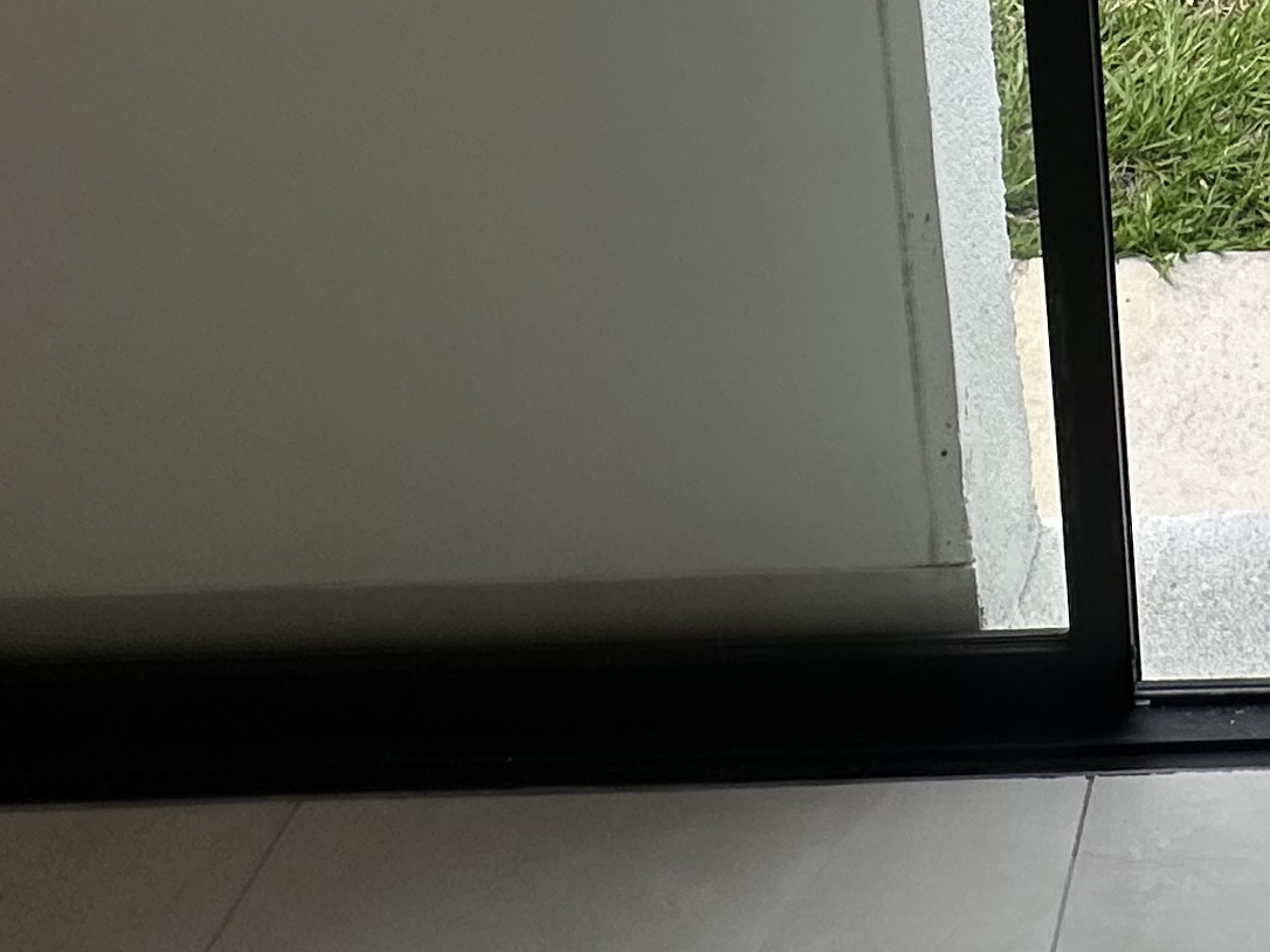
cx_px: 1569
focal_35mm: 52
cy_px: -779
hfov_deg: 30.5
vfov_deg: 20.0
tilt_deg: -11.3
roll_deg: +0.9
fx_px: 1907
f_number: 2.2
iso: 40
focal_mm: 2.22
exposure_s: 1/483
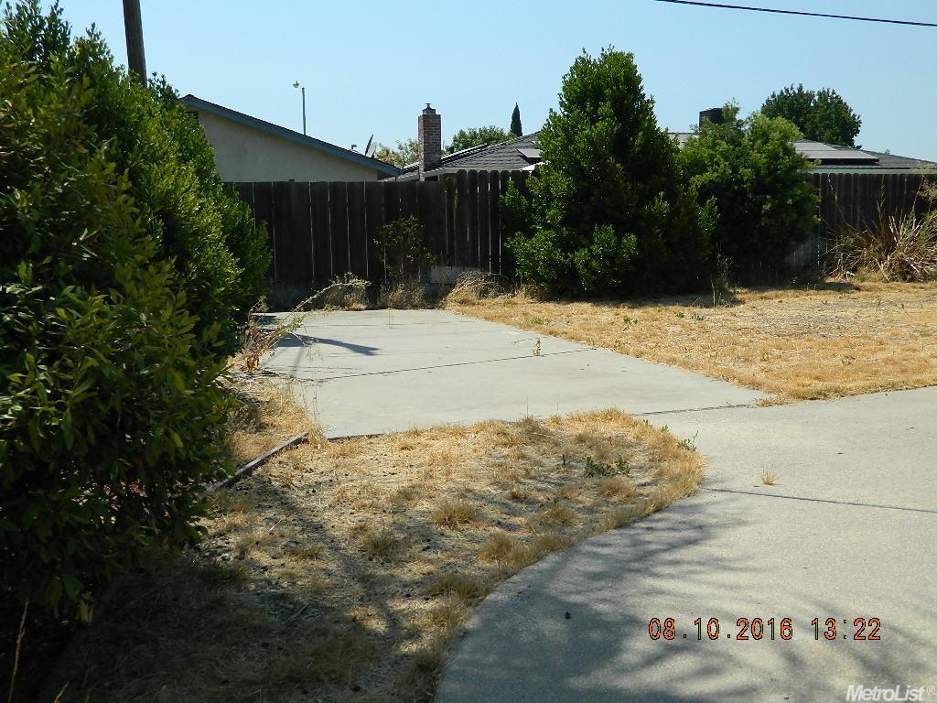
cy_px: 352
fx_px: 947
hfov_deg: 52.6
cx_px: 468
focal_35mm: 35
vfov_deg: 40.7
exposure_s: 1/160
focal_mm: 6.2
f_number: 9.4
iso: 80
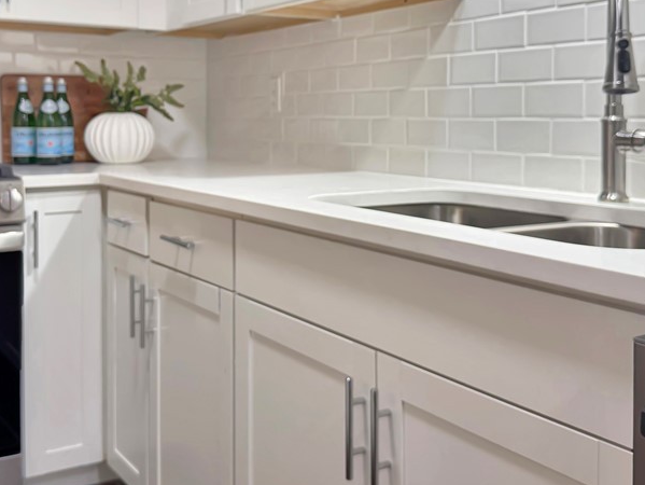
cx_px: 256
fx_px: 764
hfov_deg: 45.5
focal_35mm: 41
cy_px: 168
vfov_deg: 34.9
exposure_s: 1/120
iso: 160
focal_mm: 6.76
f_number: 1.78
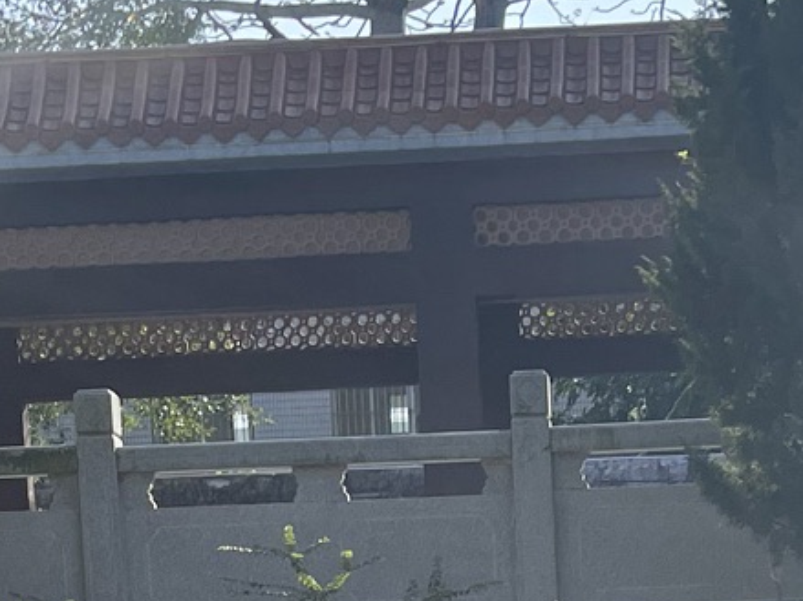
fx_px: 2644
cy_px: 1251
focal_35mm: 114
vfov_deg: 11.5
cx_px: 640
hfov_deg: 17.1
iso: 32
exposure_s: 1/2165
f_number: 1.6
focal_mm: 5.1
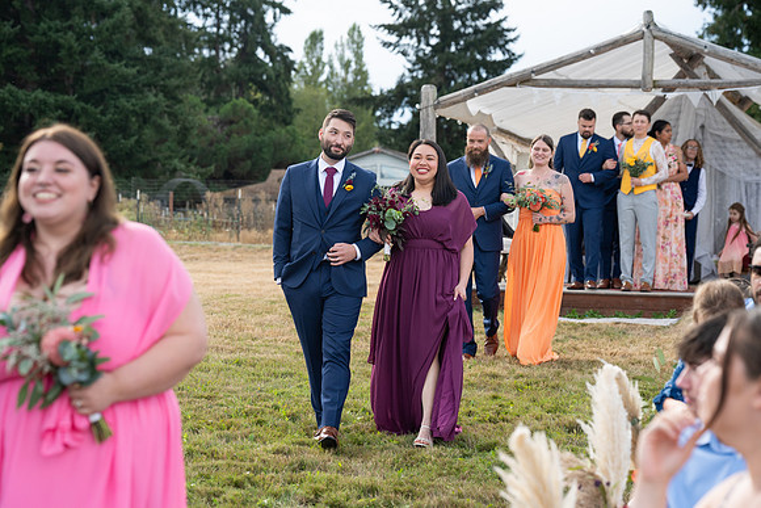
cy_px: 254
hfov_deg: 23.9
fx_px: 1797
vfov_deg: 16.1
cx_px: 380
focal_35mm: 85
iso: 400
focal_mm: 85
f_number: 4.5
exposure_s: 1/800
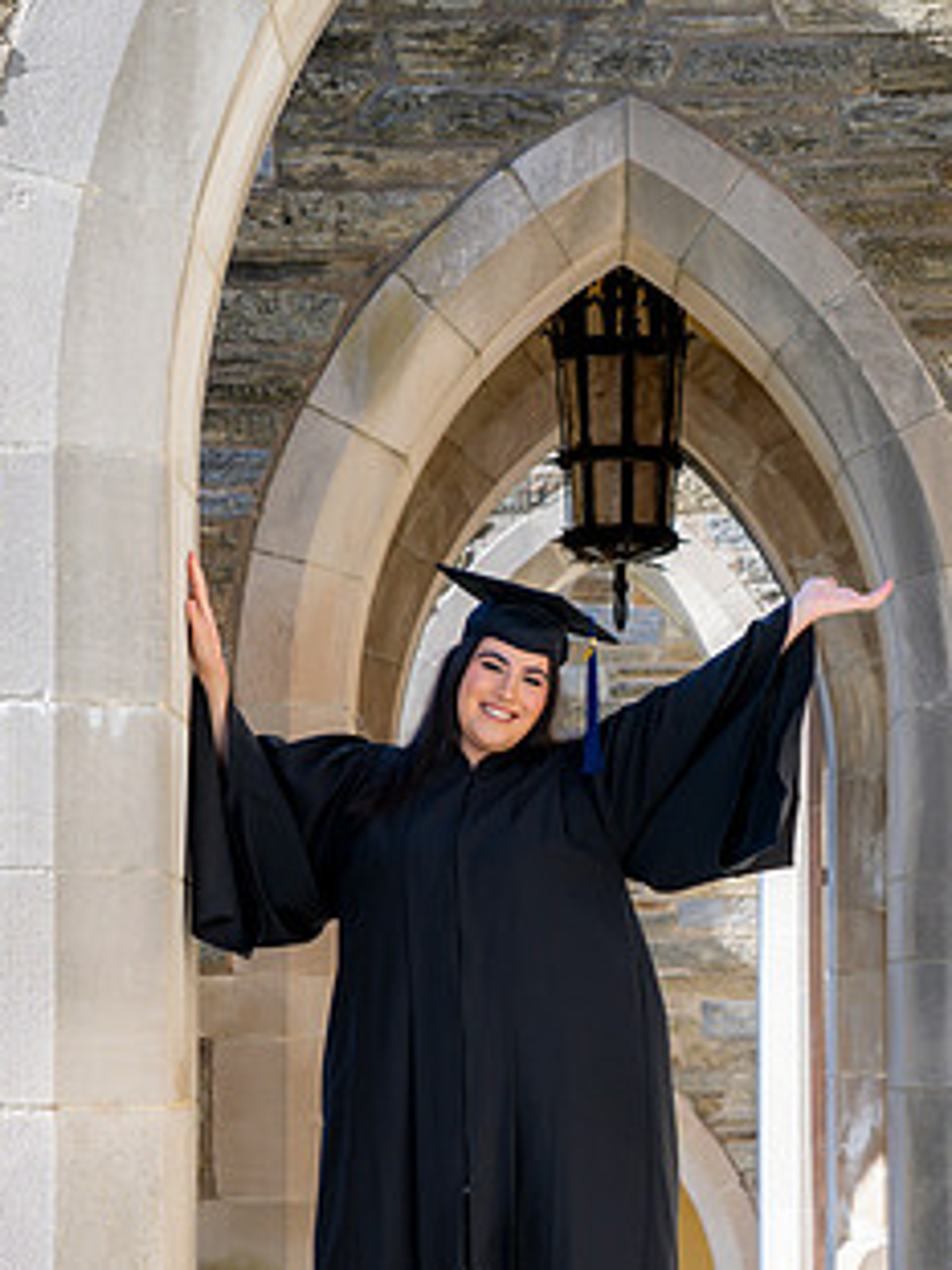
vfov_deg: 17.2
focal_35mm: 114
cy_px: 902
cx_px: 669
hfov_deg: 13.0
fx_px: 4183
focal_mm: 54
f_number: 6.3
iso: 500
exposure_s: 1/250
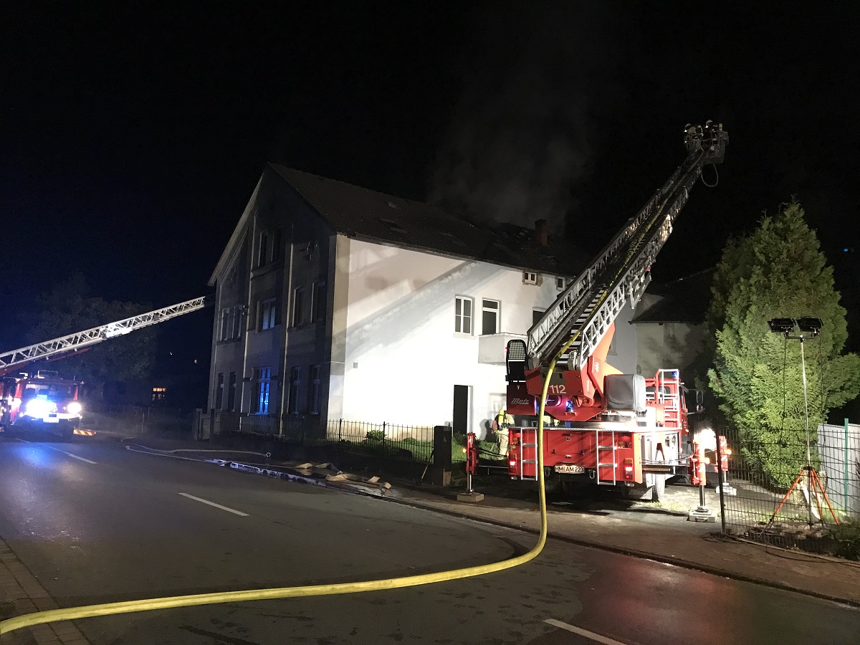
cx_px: 430
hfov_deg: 63.4
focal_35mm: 28
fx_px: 696
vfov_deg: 49.7
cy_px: 322
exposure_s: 1/9
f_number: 1.8
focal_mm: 3.99
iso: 100
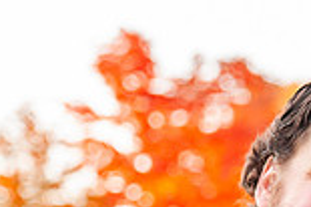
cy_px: 432
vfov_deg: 4.8
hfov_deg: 7.4
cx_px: 288
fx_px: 2408
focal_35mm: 279
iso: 800
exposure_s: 1/200
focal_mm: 60
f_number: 3.5
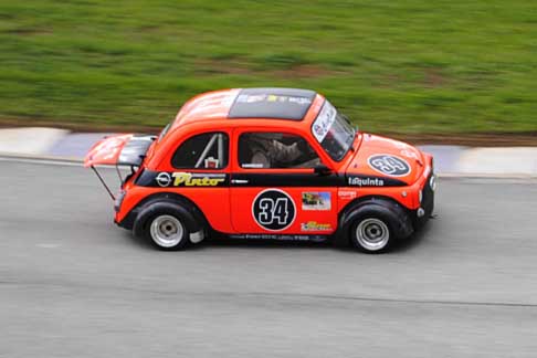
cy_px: 179
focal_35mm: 82
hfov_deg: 24.6
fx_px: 1231
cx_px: 268
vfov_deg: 16.6
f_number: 6.3
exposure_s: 1/160
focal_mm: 55
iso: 100
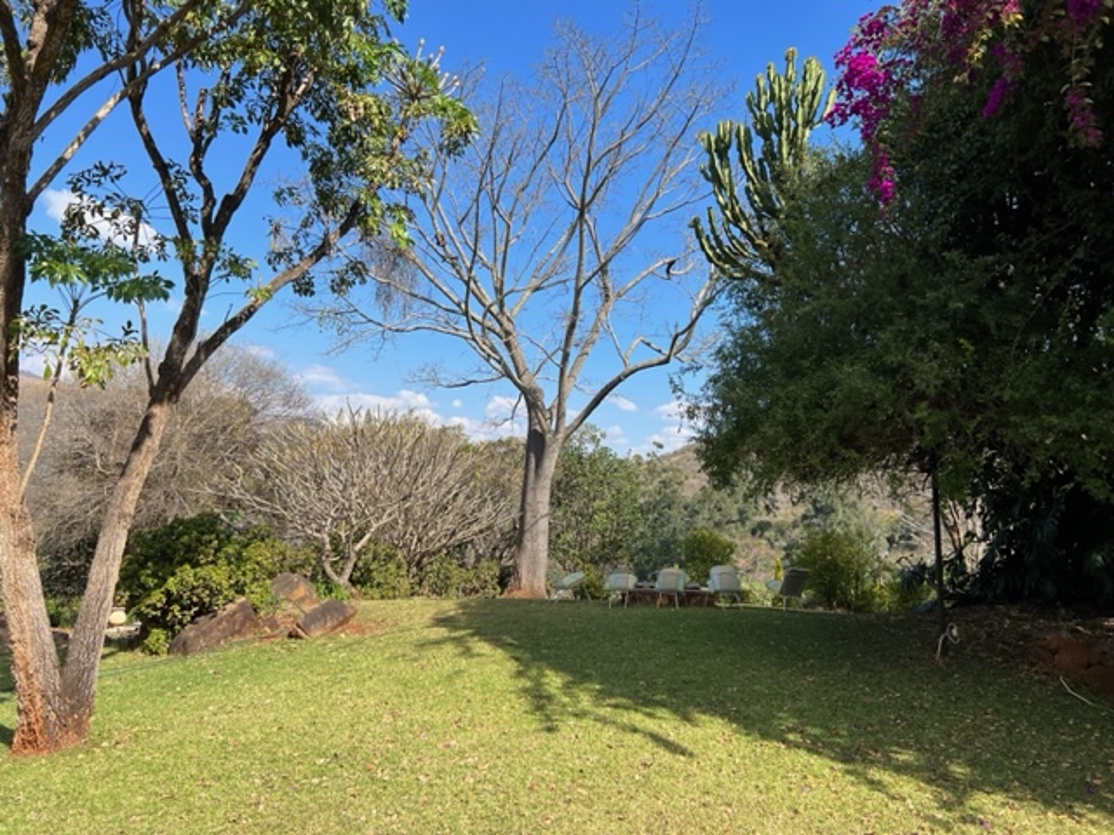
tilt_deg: +7.1
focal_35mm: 26
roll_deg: -1.6
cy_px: 418
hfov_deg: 67.3
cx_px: 557
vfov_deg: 53.1
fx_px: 837
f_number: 1.5
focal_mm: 5.7
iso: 50
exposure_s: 1/2457
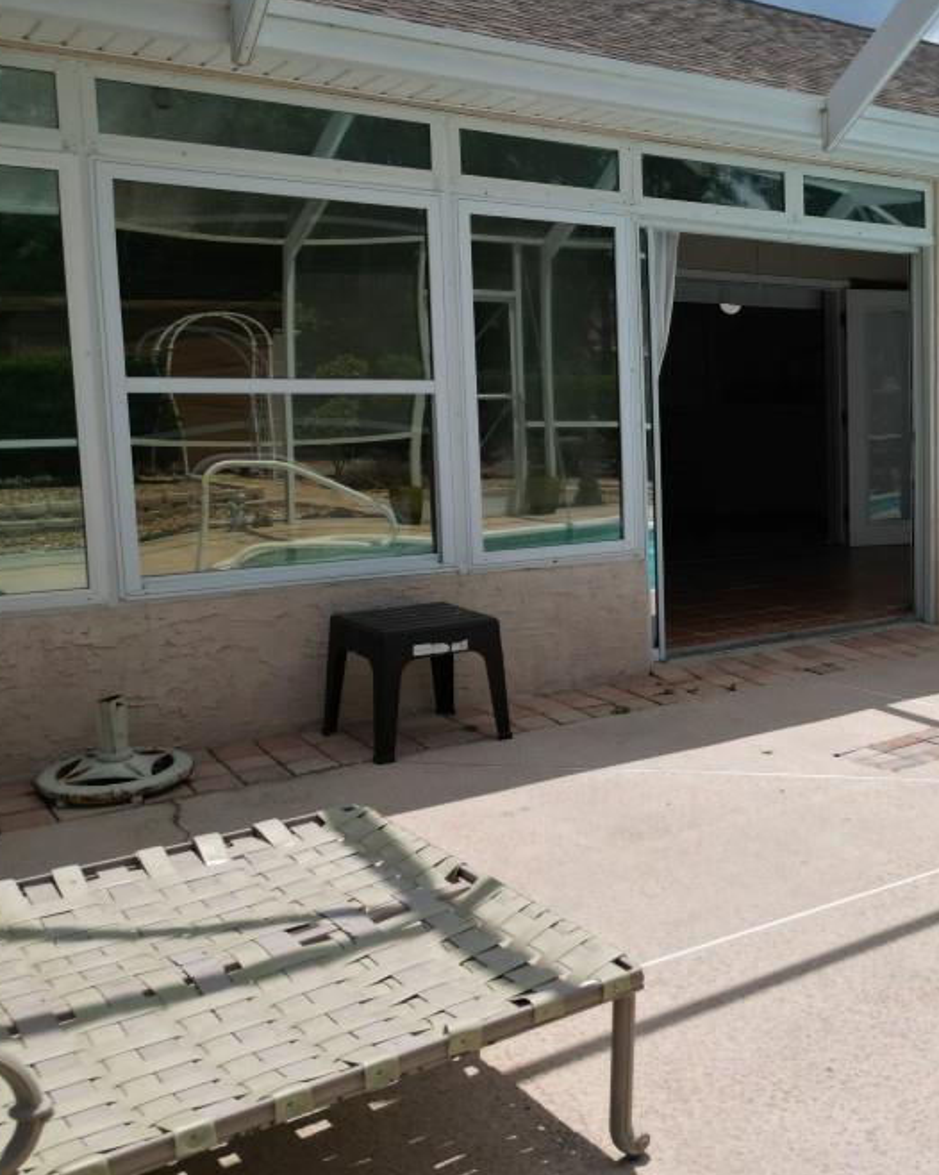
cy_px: 546
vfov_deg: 47.9
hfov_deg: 36.0
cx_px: 897
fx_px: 1321
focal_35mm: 38
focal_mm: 6.72
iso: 120
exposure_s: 1/4000
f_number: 1.7
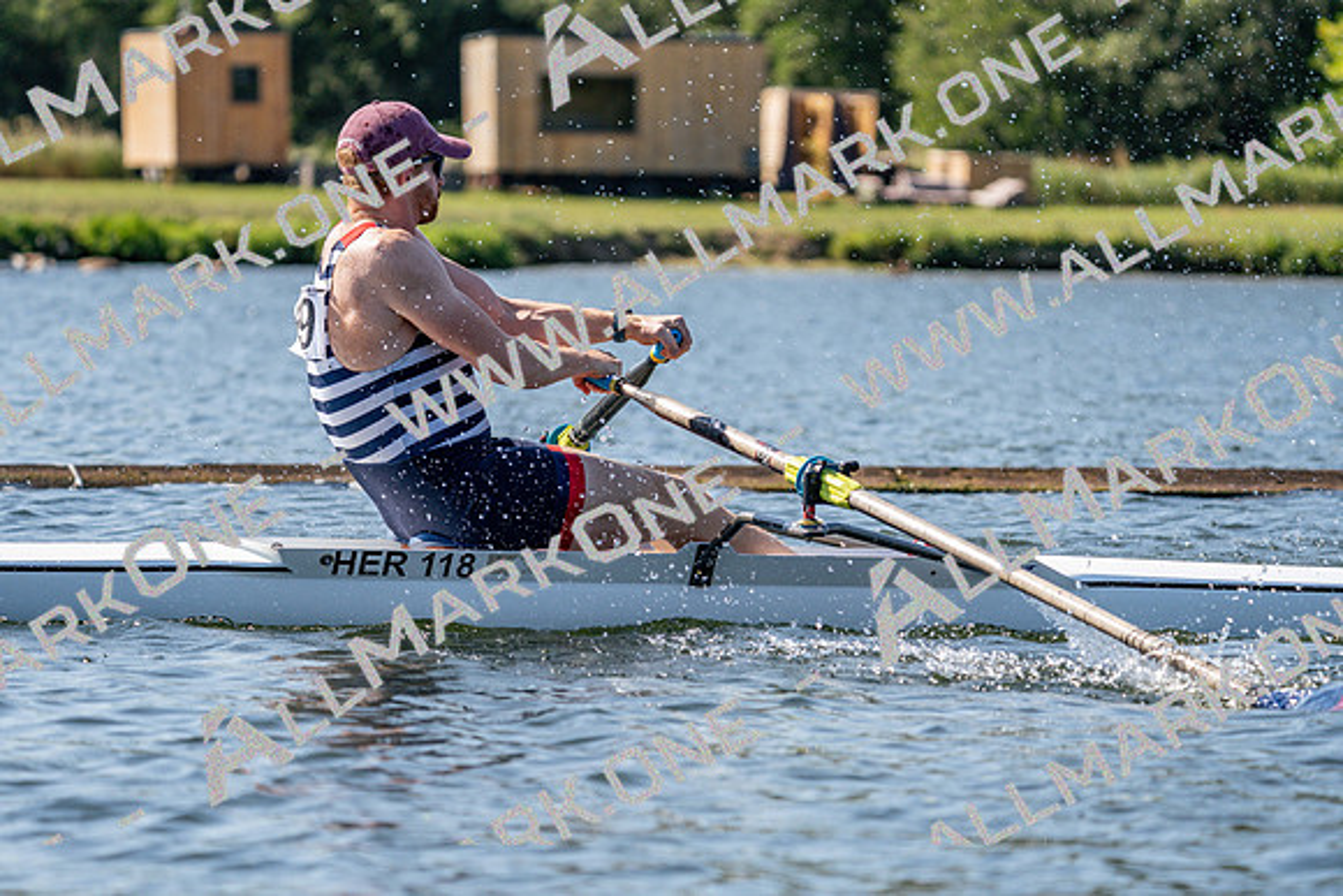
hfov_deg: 8.8
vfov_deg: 5.9
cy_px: 448
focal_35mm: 234
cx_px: 672
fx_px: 8731
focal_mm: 234
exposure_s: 1/1600
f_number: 5.6
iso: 250
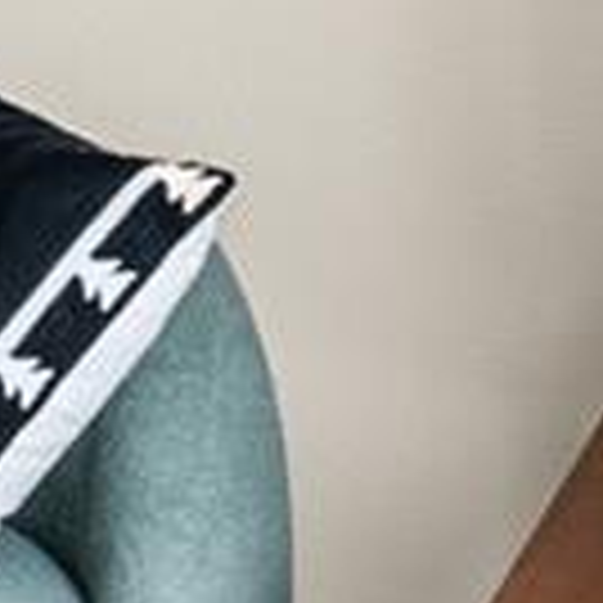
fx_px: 2404
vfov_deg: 13.1
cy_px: -443
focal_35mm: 122
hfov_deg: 9.3
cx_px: -1476
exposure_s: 1/2.5
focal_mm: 12
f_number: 11
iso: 400
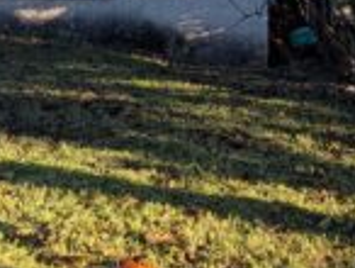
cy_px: -229
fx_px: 1294
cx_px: 92
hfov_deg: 15.6
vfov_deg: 11.0
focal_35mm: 126
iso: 29
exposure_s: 1/878
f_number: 1.7
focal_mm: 4.53
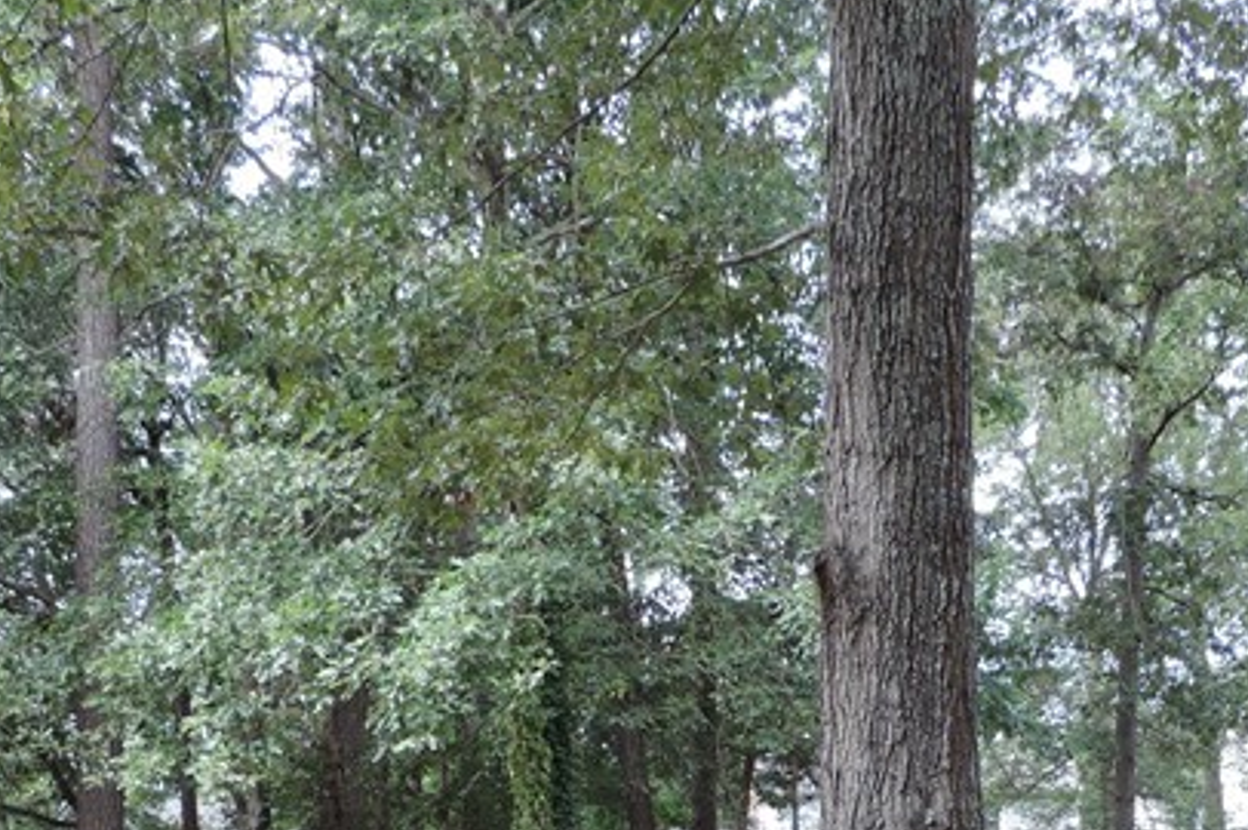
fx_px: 2182
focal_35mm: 63
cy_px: 990
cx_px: 695
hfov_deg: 31.9
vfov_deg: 20.2
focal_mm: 4.3
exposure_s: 1/100
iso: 80
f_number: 3
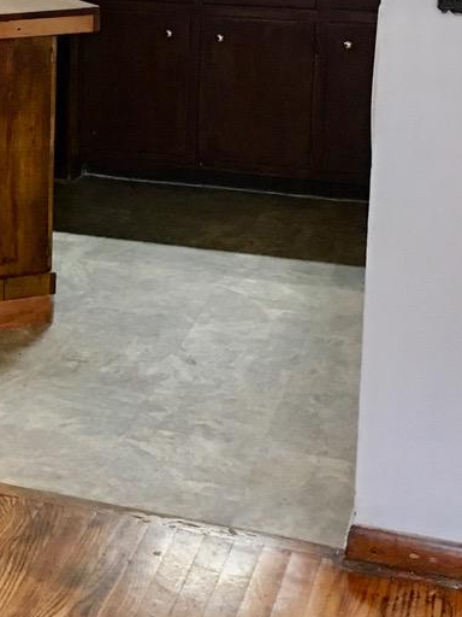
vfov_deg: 22.1
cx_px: -209
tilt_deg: -12.0
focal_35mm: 87
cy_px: 101
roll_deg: +0.9
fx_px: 1548
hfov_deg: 15.7
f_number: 2.2
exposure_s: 1/10
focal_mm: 4.15
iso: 100
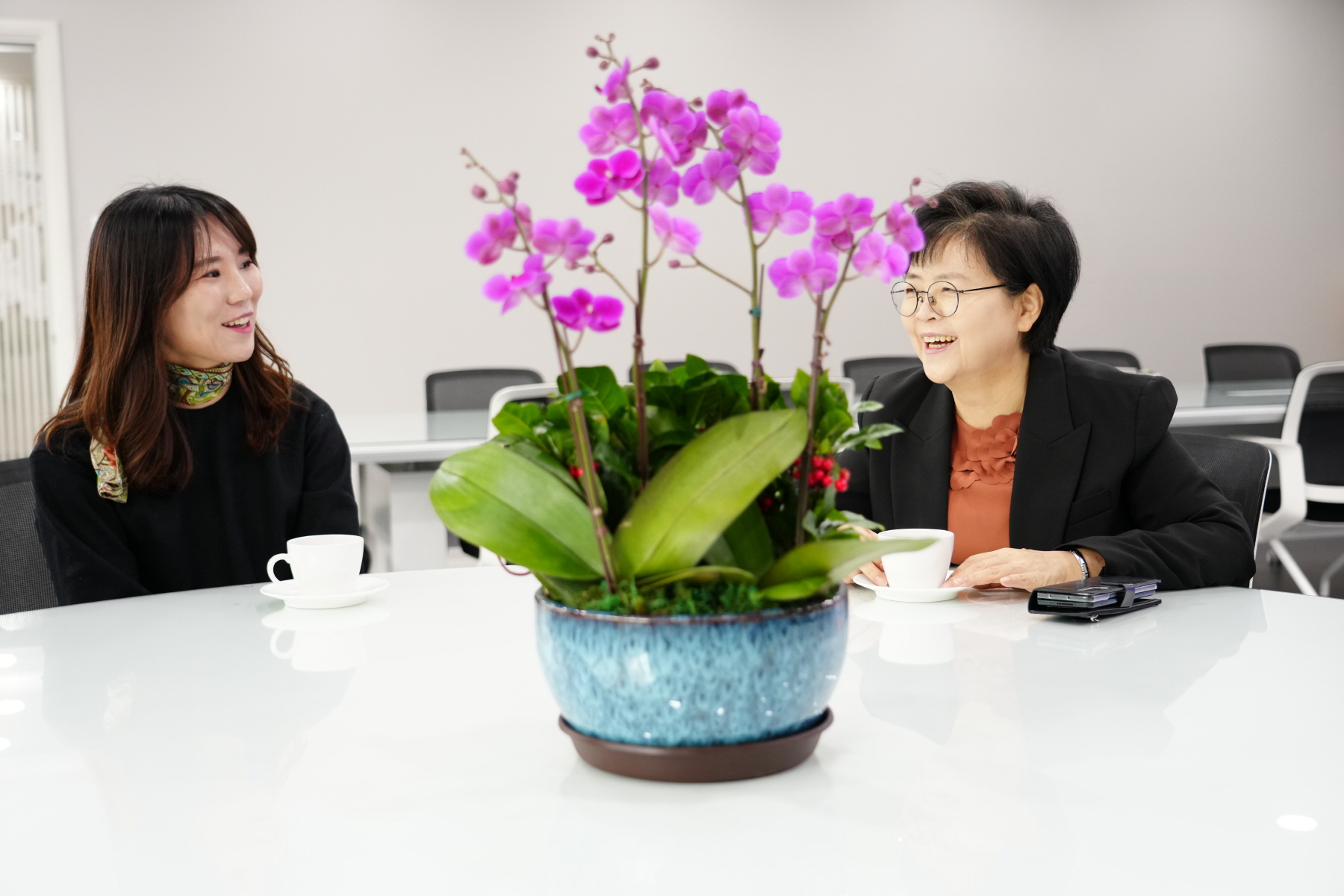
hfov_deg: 44.5
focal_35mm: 44
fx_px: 1643
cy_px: 448
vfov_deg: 30.5
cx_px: 672
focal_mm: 44
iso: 1600
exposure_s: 1/160
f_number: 4
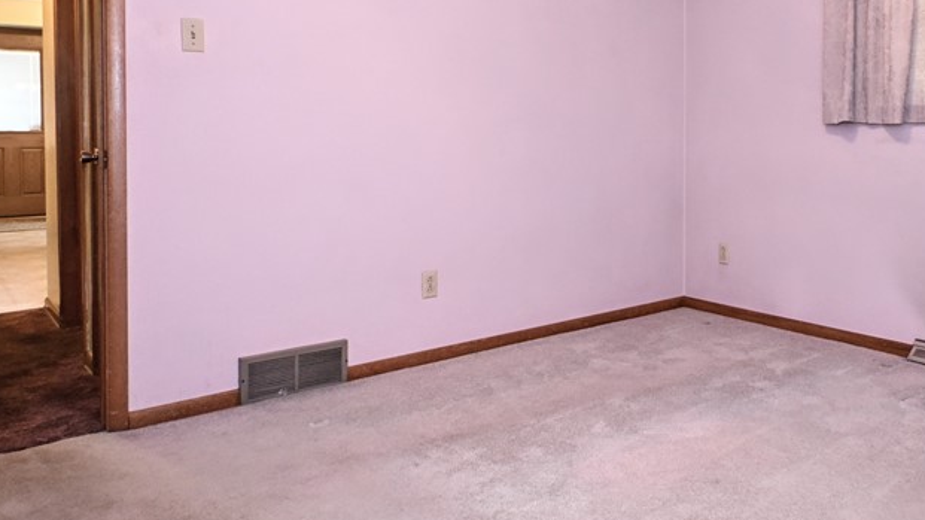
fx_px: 809
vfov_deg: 35.1
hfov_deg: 57.8
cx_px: 635
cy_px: 152
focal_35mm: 33
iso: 1100
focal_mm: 12
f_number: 4
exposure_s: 1/60
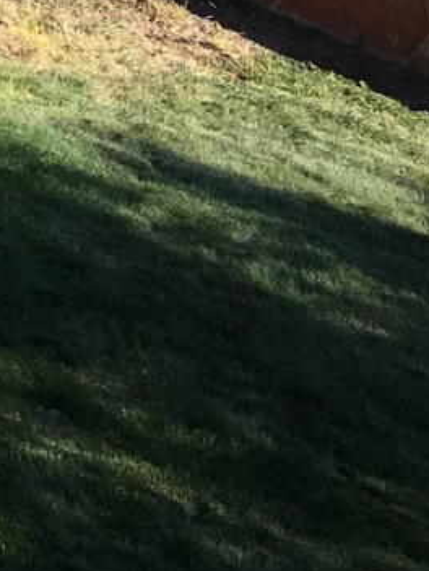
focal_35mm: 169
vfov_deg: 10.8
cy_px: -525
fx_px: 2788
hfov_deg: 7.1
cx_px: -1175
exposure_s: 1/1326
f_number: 2.2
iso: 25
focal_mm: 4.15
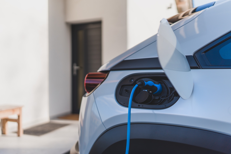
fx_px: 225
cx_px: 116
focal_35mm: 35
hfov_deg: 54.4
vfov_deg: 37.9
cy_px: 77
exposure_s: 1/2500
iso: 100
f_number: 1.4
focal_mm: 35
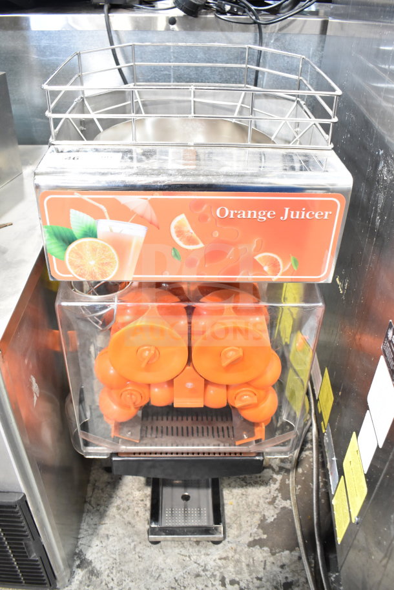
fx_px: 492
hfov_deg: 43.6
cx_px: 197
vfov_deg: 61.9
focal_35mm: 30
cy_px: 295
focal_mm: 20
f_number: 3.5
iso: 1400
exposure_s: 1/30
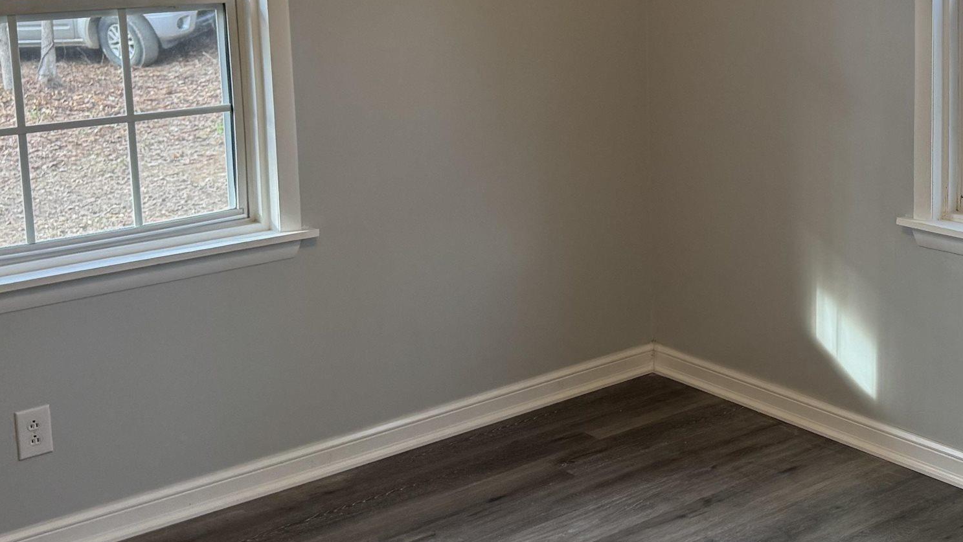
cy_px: 109
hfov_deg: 37.2
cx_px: 766
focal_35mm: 54
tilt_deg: -7.0
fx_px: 1379
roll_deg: +0.7
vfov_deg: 22.0
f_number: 1.78
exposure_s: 1/120
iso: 160
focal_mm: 6.76
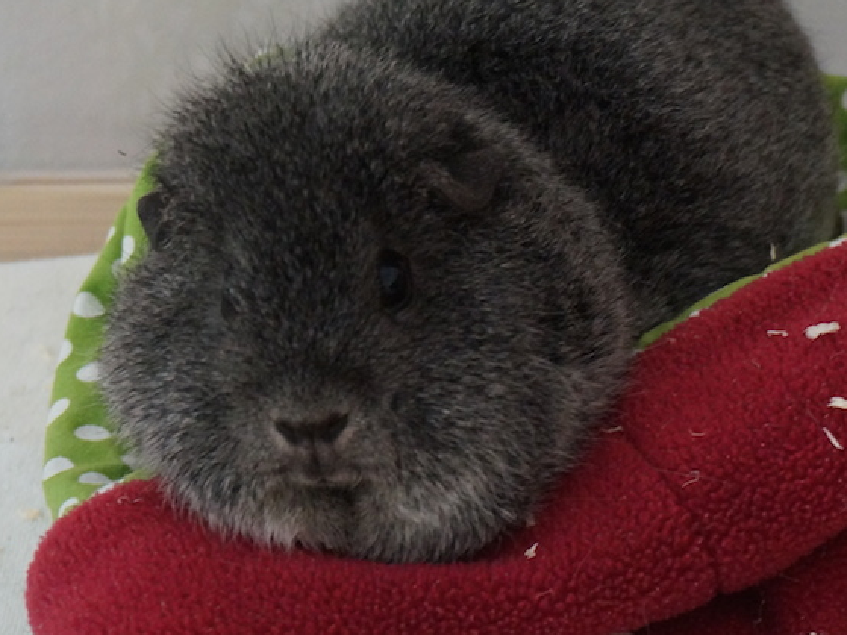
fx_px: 2517
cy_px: 327
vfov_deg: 14.4
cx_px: 549
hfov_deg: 19.1
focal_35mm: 103
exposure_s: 1/25
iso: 3200
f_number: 5.6
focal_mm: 39
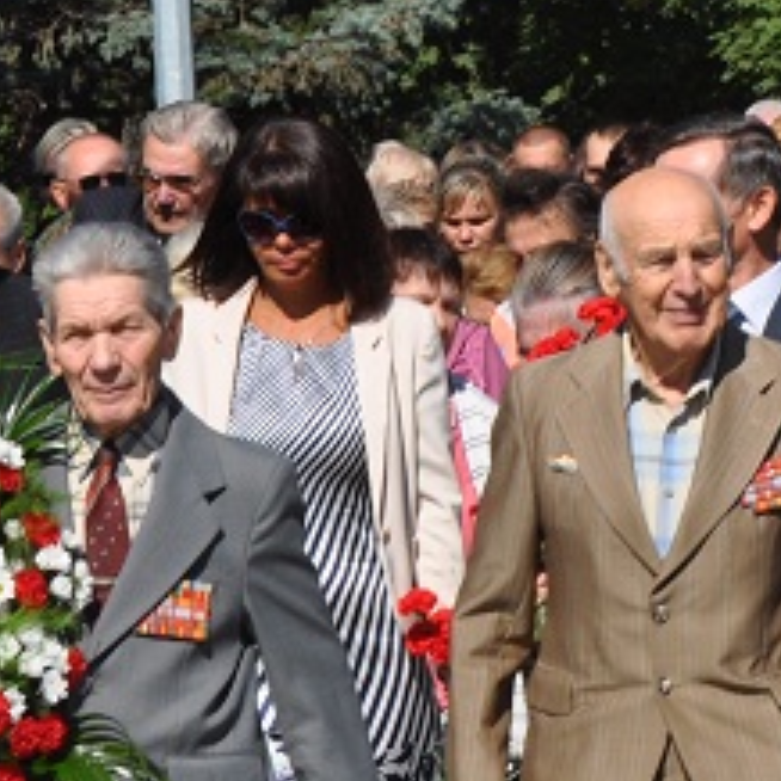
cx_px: -107
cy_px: 745
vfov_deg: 4.6
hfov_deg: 4.6
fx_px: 9615
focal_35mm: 377
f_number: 14
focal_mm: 75
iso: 200
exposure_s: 1/200
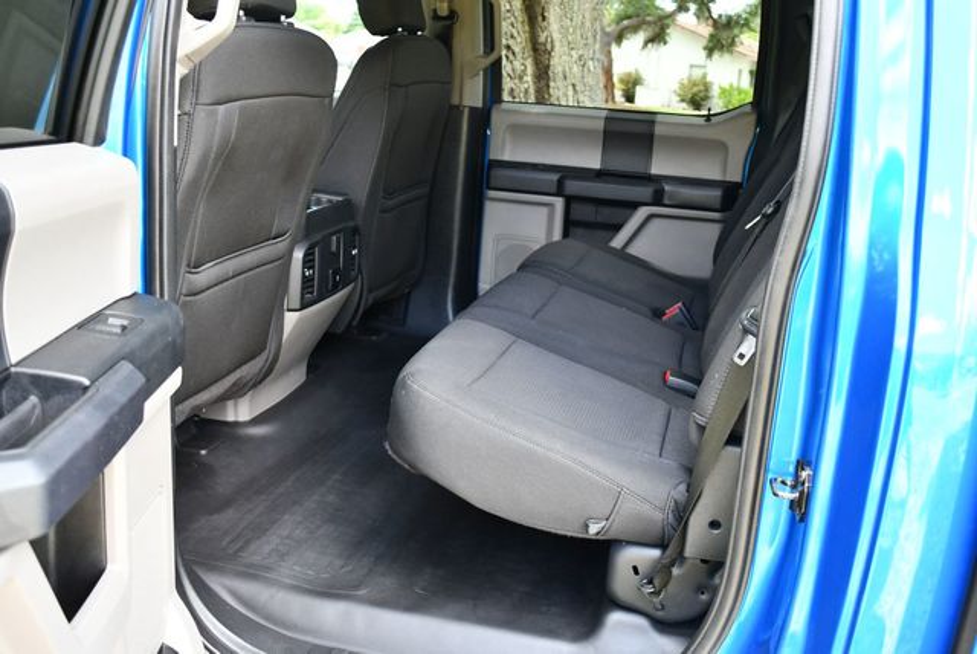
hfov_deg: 53.1
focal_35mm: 36
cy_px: 327
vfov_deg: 36.9
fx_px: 978
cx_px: 488
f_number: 3.5
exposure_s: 1/200
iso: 800
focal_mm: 18
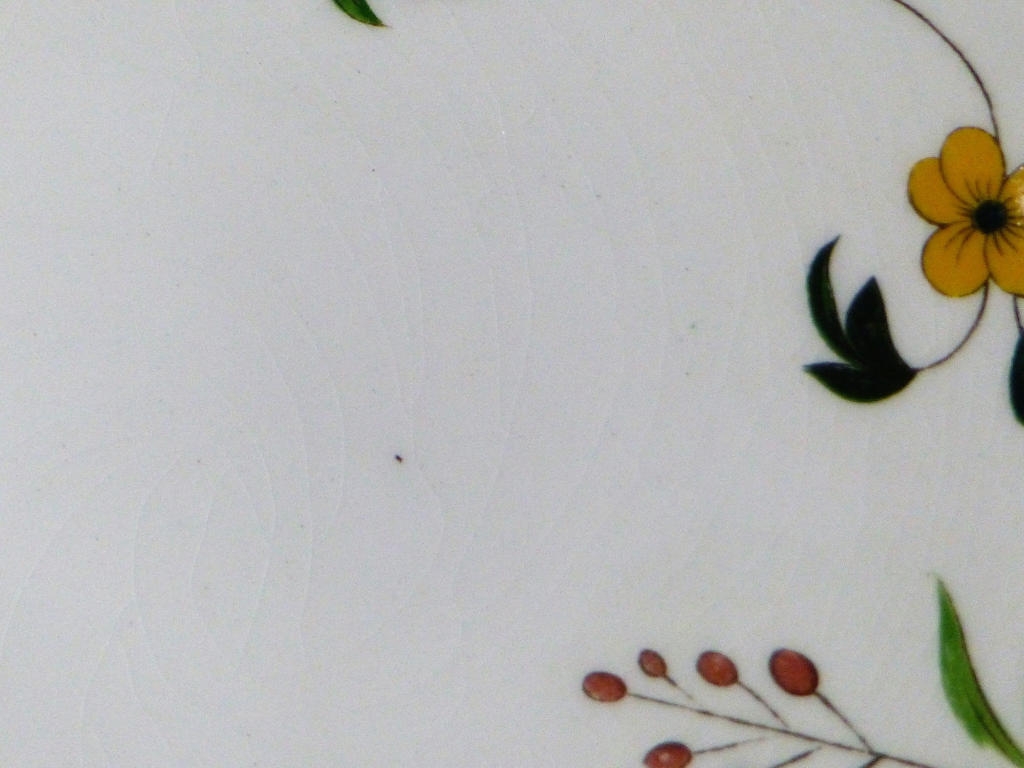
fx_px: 19080
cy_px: 384
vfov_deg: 2.3
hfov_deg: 3.1
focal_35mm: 645
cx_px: 512
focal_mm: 105.6
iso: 400
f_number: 2.8
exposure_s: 1/125
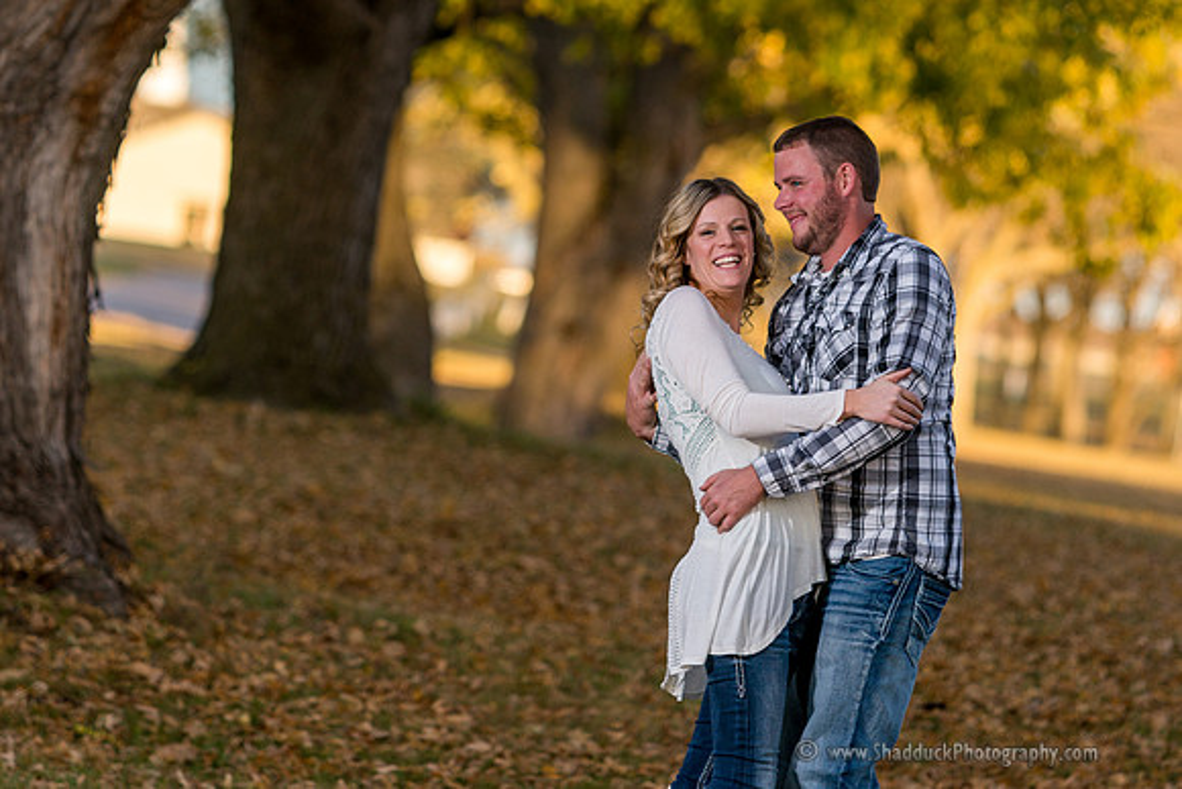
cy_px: 394
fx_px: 5911
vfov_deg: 7.6
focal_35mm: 180
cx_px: 591
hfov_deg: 11.4
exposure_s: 1/320
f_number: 3.5
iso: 200
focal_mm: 180
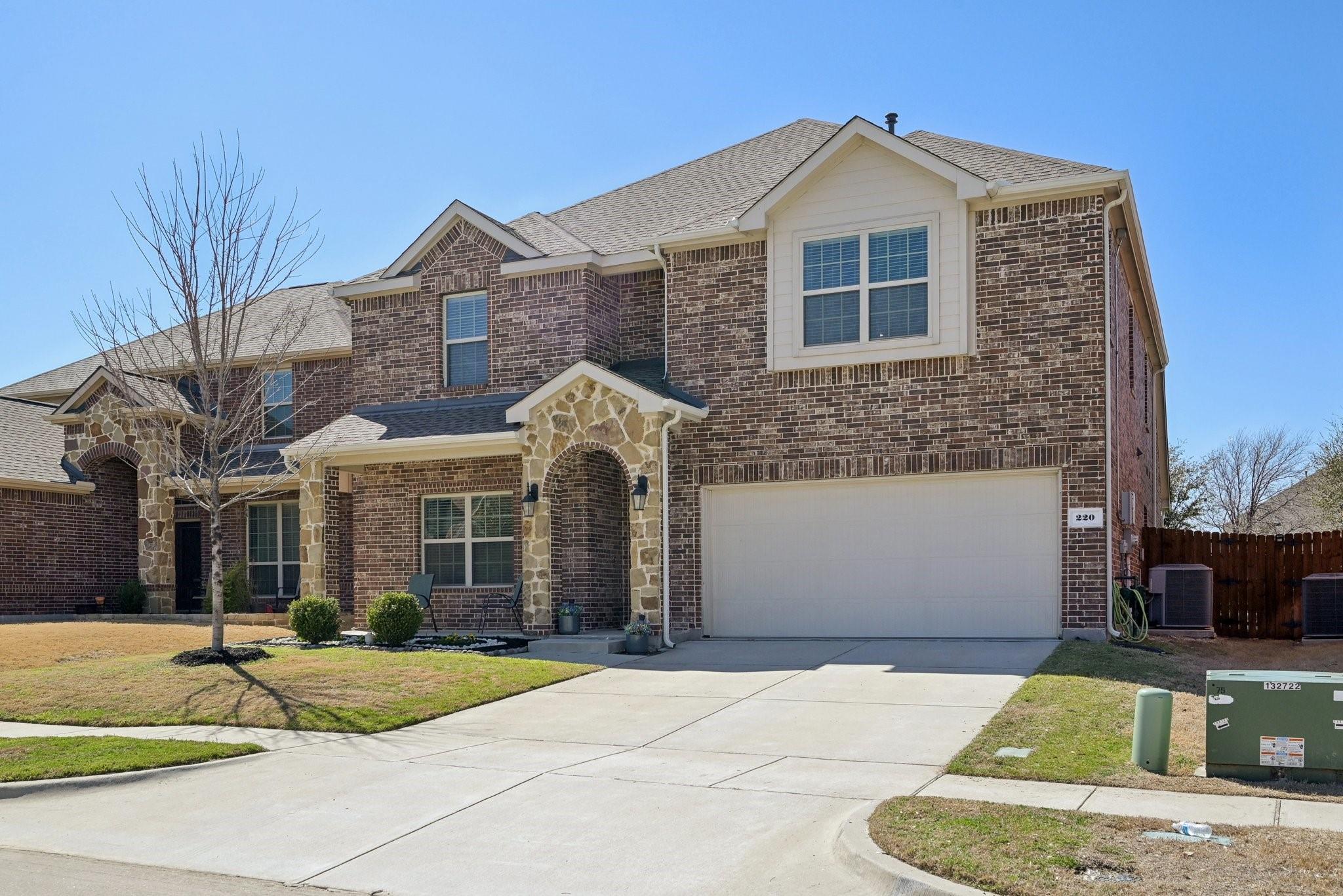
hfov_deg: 61.9
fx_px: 1119
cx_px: 672
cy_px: 448
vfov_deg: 43.6
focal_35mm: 30
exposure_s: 1/1000
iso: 400
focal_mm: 30
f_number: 8
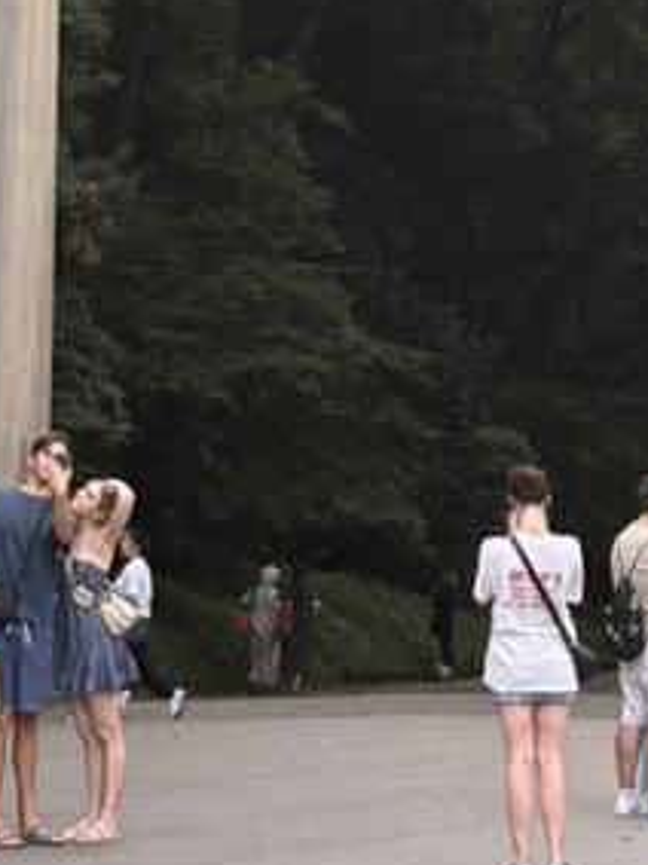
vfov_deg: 10.0
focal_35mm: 188
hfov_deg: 7.9
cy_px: -605
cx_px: 394
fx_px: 4696
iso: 50
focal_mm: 5.96
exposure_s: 1/539
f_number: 1.6
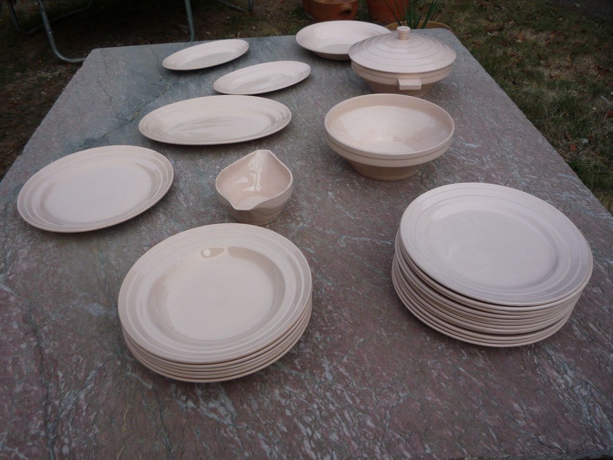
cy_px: 230
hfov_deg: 60.0
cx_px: 306
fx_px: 531
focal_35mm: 30
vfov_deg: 46.8
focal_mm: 5.2
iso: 100
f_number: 4
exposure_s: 1/250
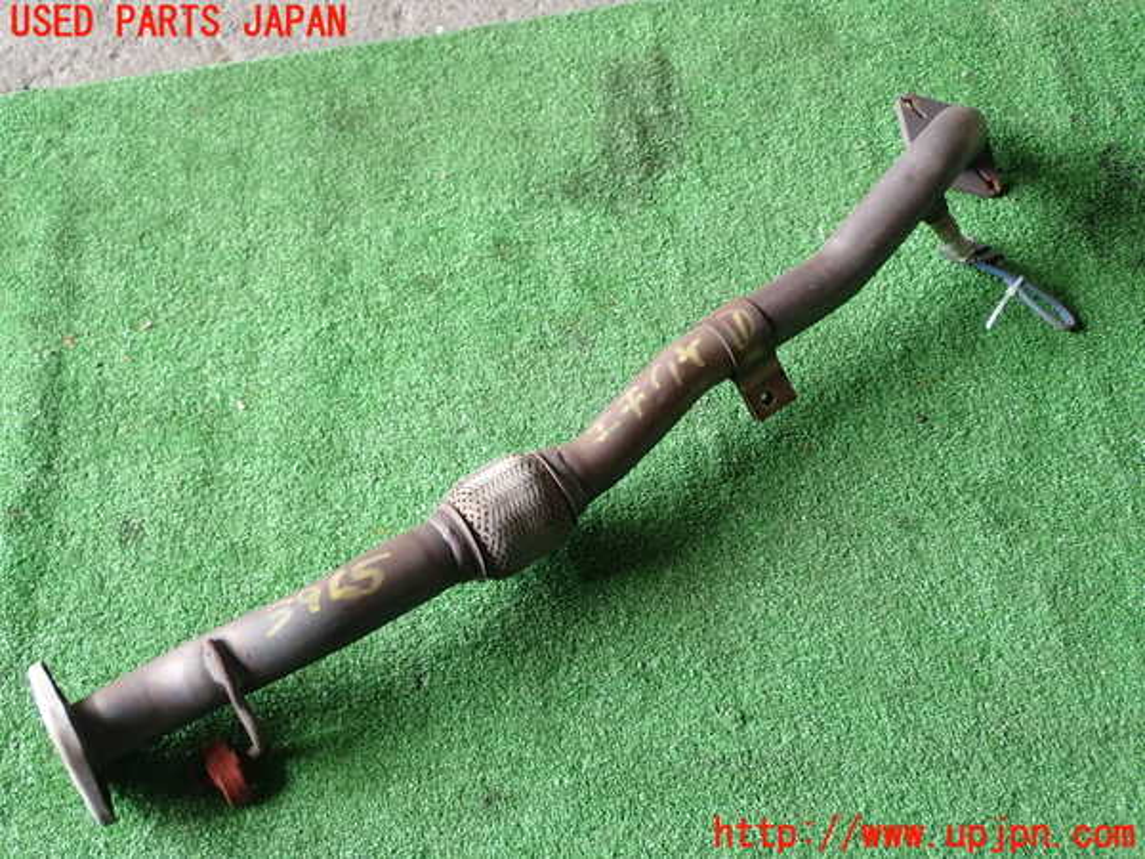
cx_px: 572
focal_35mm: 44
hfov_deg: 42.9
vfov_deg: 32.9
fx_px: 1455
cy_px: 430
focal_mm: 7.84
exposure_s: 1/60
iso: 200
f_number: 2.9
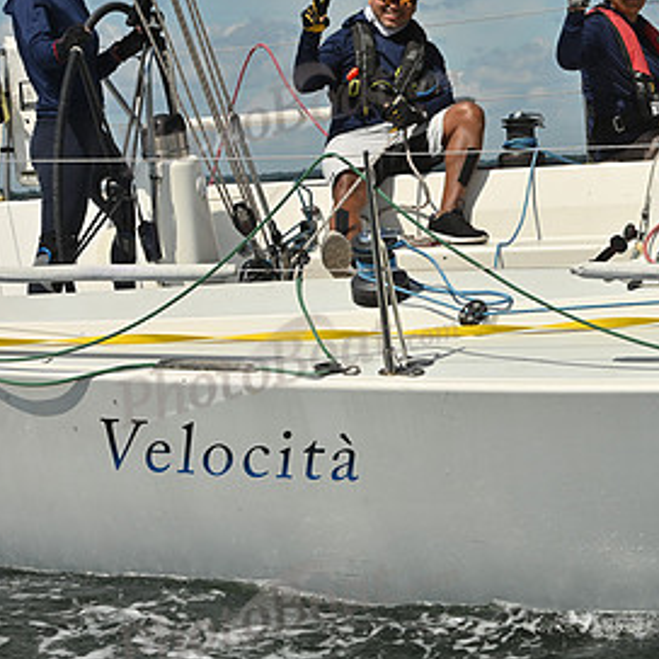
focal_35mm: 136
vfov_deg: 12.8
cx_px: 586
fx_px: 2929
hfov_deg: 12.7
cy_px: 205
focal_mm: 75
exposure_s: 1/1250
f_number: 11
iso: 250
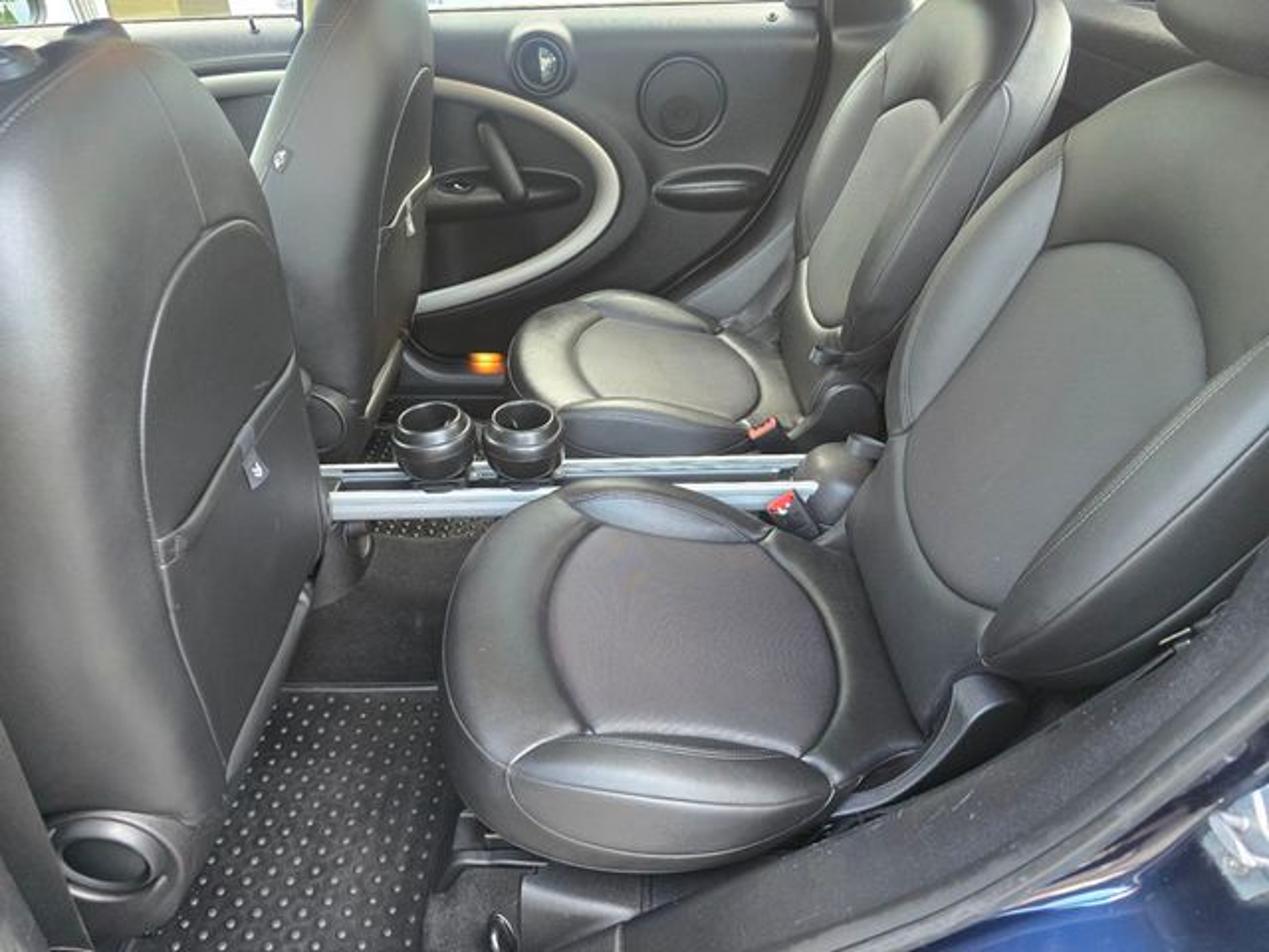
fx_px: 843
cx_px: 634
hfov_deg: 73.9
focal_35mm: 23
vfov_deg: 58.9
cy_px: 476
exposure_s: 1/120
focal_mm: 6.3
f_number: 1.7
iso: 640
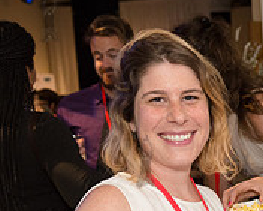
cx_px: 338
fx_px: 771
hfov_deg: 18.1
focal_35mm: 99
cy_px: 233
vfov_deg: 15.2
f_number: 4
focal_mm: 32
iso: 2500
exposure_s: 1/500
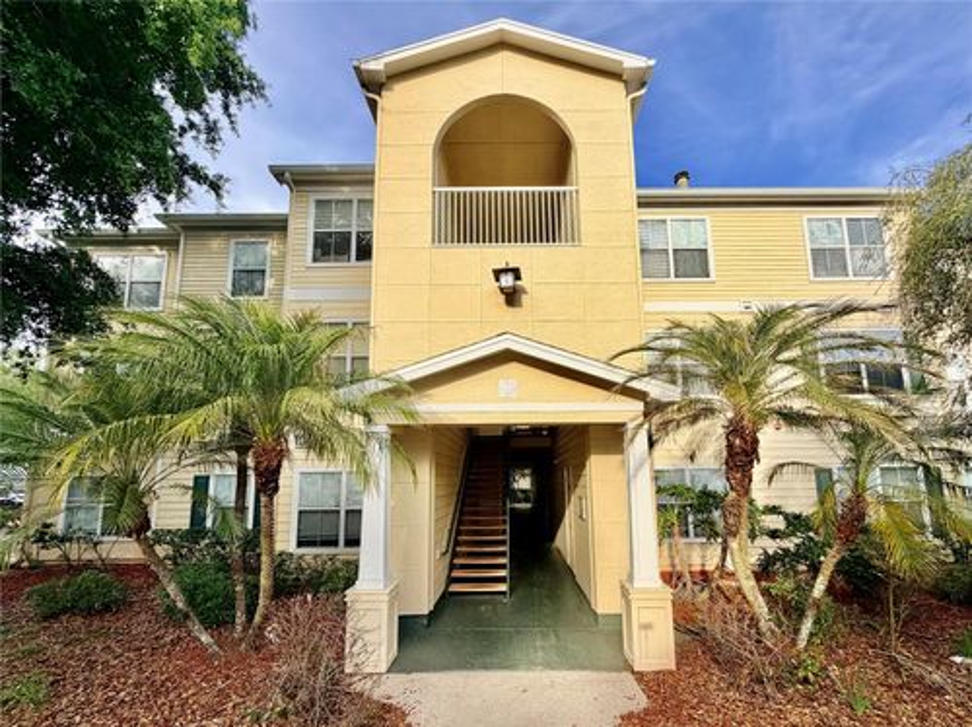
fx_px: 393
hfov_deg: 102.1
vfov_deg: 85.6
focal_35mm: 14
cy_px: 364
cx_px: 486
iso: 40
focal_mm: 2.22
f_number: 2.2
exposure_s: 1/701
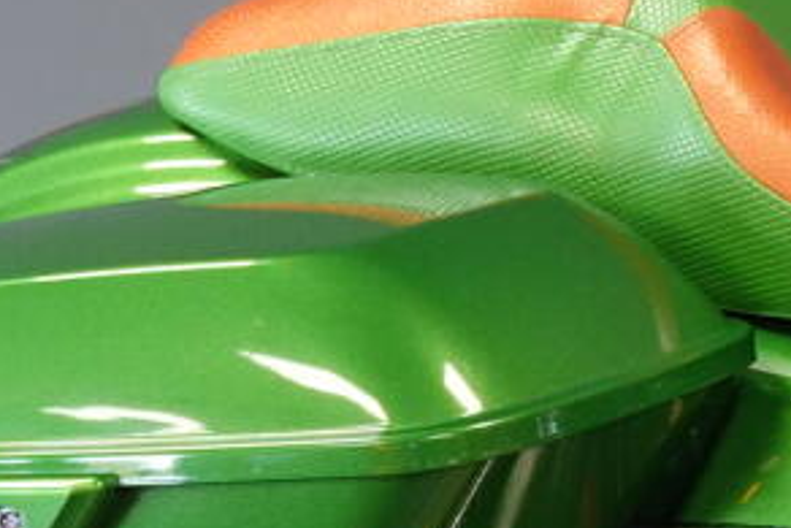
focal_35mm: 137
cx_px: 1745
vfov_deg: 9.8
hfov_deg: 12.5
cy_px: -204
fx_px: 3012
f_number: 2
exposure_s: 1/80
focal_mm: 7.6
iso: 400
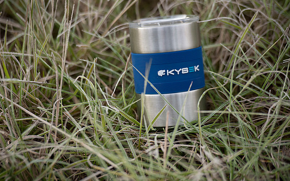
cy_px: 92
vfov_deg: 6.4
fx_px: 1620
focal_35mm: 205
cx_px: 144
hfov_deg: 10.2
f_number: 2.8
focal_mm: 200
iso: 2500
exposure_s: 1/100
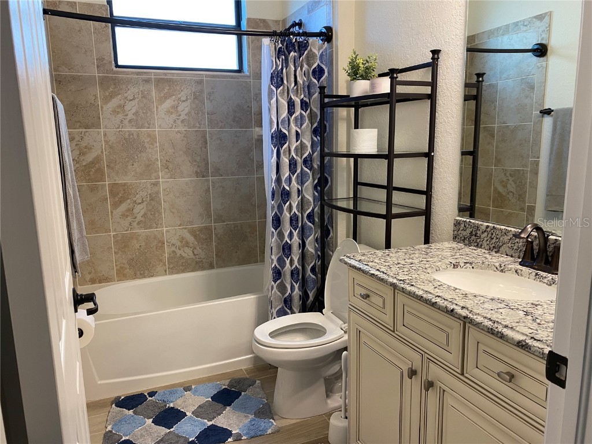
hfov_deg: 67.3
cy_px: 222
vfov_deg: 53.1
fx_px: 445
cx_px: 296
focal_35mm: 26
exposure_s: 1/60
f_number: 1.8
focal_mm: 4.25
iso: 100
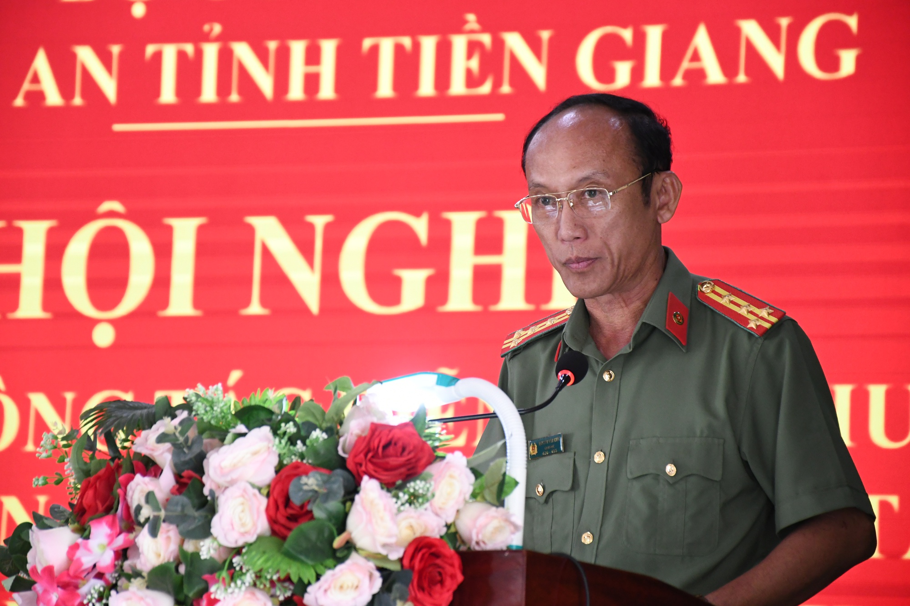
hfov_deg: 11.8
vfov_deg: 7.9
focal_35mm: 174
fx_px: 4398
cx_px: 455
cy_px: 303
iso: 2500
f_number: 5.6
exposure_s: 1/100
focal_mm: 116
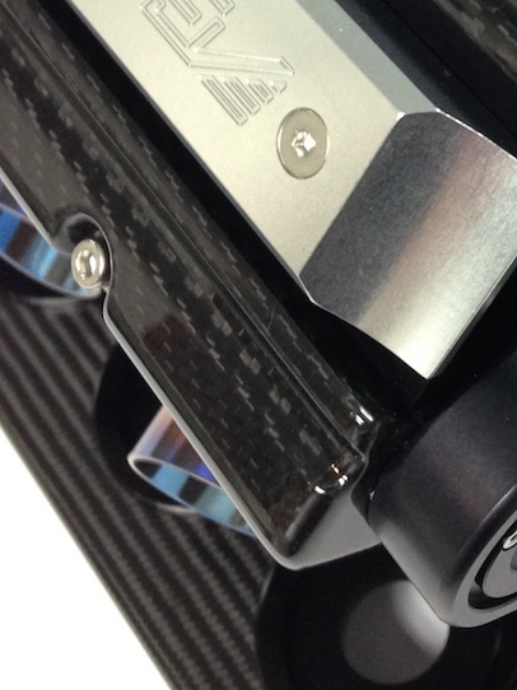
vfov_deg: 24.1
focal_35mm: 78
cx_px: 583
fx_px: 1554
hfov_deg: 18.1
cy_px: 24
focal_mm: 4.12
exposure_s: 1/20
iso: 160
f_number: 2.4
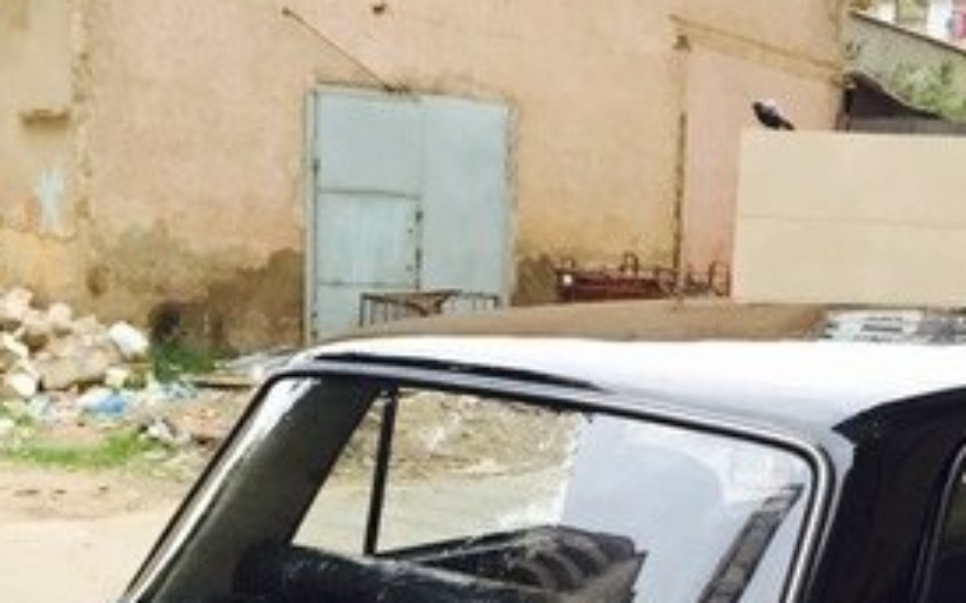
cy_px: 852
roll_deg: -3.9
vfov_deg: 16.3
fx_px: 1947
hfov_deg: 27.8
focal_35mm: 74
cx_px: 610
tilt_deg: -17.3
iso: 32
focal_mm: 4.15
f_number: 2.2
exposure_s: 1/33
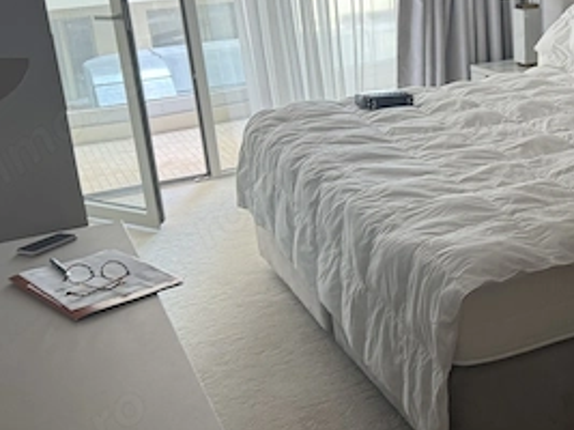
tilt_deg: -16.7
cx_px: 473
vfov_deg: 27.0
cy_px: 174
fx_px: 895
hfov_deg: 34.3
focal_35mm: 54
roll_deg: +3.8
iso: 125
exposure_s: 1/50
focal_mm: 6.76
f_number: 1.78
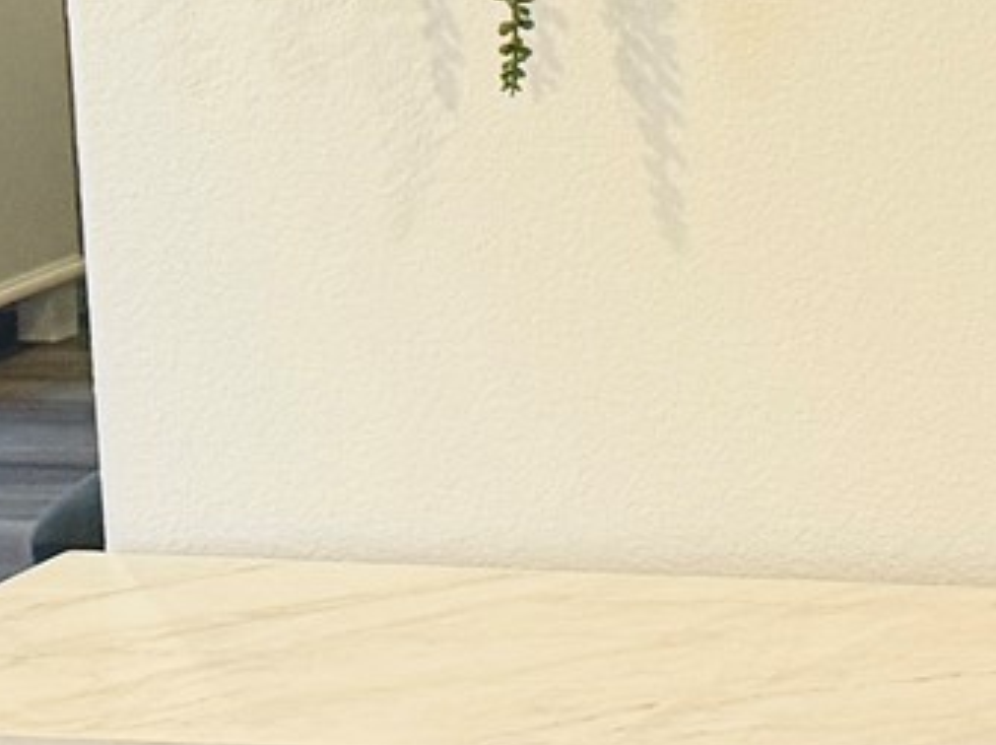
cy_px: -296
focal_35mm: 146
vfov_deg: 9.9
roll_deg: -0.8
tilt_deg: -7.2
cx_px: 2805
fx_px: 4196
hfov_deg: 10.4
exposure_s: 1/60
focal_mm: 6.76
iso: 250
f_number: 1.78
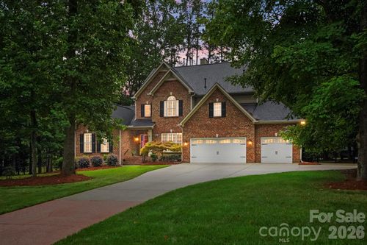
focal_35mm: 33
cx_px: 184
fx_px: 336
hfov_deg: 57.2
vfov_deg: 39.9
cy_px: 122
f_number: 10
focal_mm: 33
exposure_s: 1/640
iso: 12800
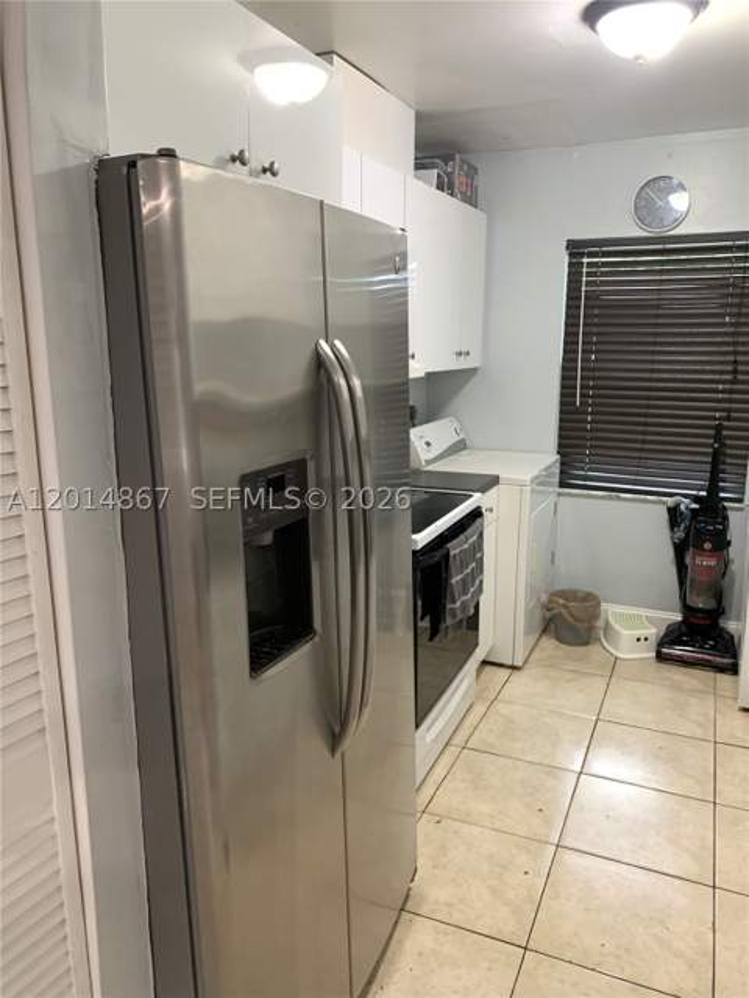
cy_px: 499
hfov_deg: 53.1
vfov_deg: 67.3
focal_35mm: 26
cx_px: 374
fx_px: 750
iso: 320
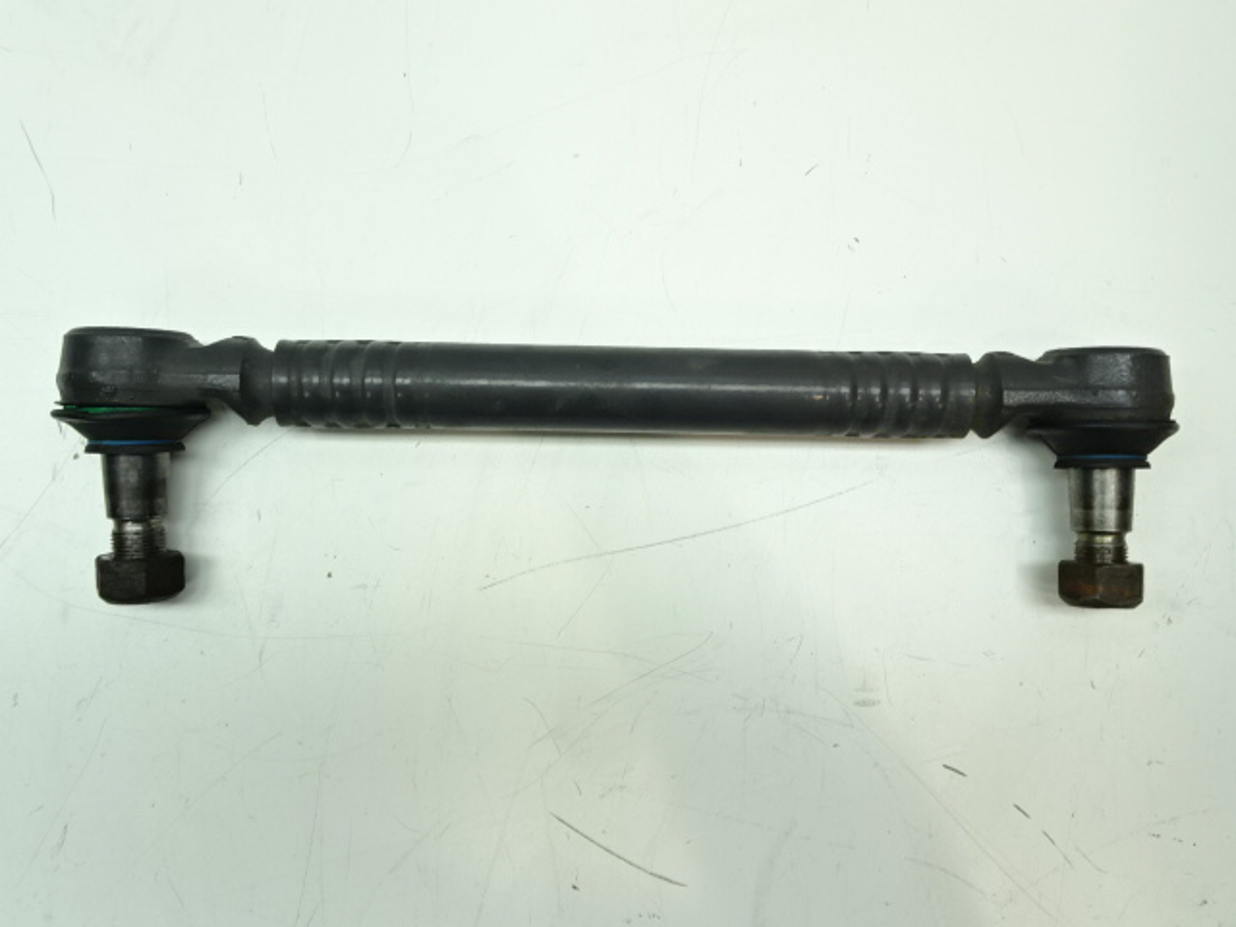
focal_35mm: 30
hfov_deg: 60.0
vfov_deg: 46.8
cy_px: 464
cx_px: 618
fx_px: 1071
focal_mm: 5.09
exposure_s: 1/30
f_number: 3.5
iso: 80
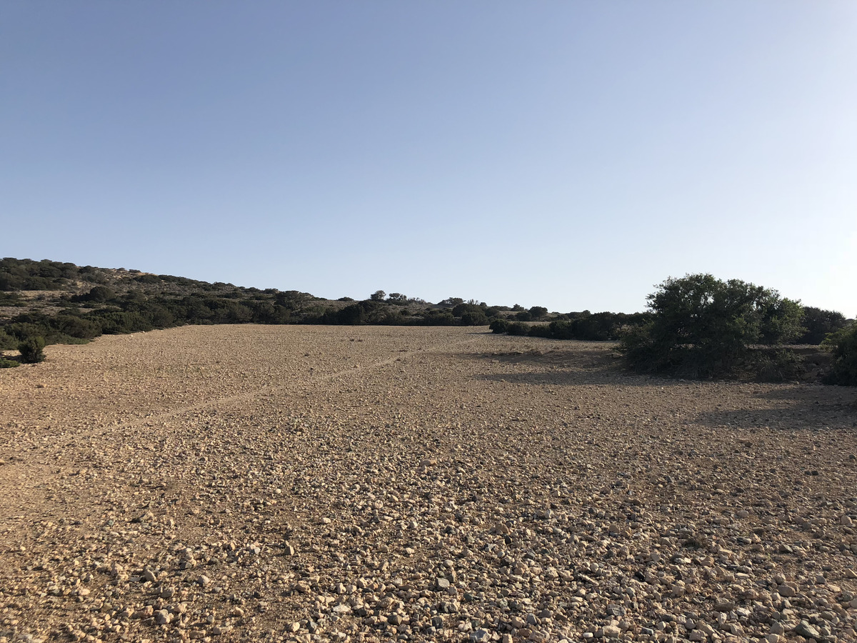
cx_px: 428
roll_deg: +0.3
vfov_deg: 49.7
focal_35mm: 28
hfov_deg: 63.4
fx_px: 693
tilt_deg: +4.8
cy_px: 322
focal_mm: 4
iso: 25
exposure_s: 1/2825
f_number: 1.8
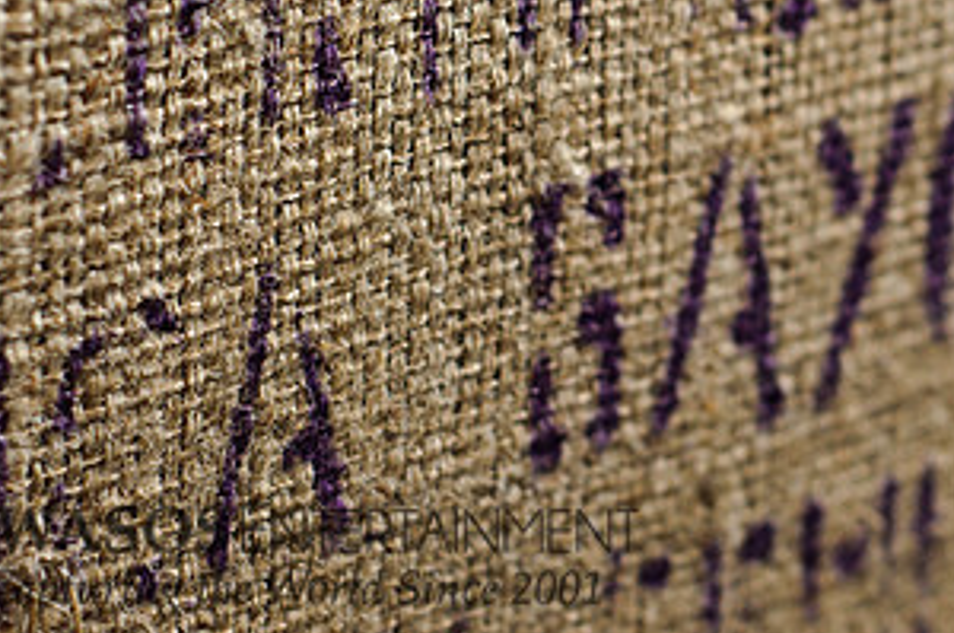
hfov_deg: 14.1
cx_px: 801
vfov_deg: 9.4
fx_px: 3836
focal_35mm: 145
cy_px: 49
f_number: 3.5
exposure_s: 1/100
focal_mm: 50
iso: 200
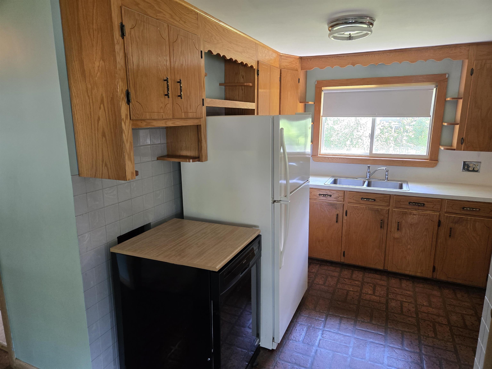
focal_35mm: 23
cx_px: 246
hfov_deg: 73.9
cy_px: 184
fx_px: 327
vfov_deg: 58.9
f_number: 1.8
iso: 320
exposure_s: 1/120
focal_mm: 5.4
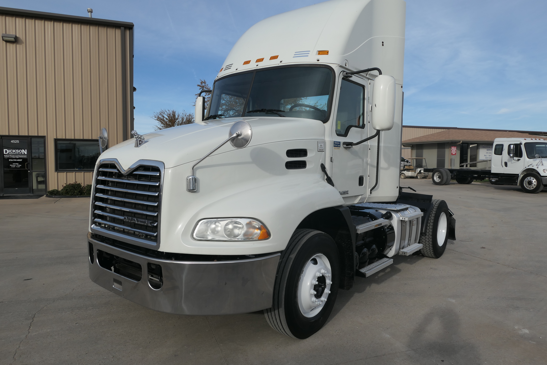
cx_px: 274
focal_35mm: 24
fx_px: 365
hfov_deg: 73.7
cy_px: 182
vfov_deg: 53.1
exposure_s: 1/1600
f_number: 3.5
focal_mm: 8.8
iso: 125
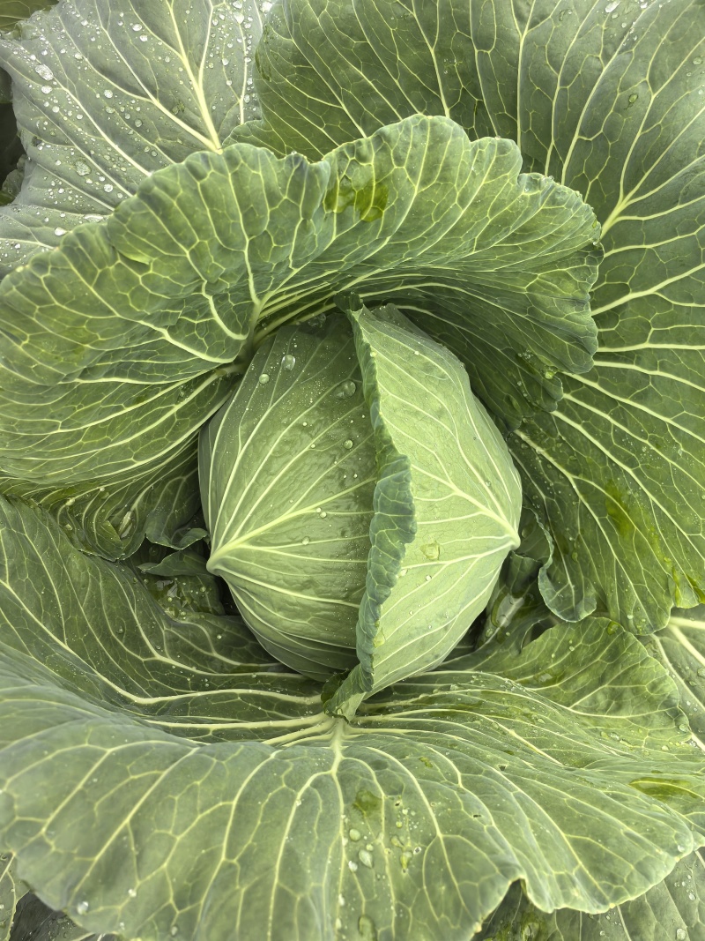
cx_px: 352
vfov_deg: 65.3
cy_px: 470
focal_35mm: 27
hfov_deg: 51.3
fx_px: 733
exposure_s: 1/999
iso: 125
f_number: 2
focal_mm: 5.75
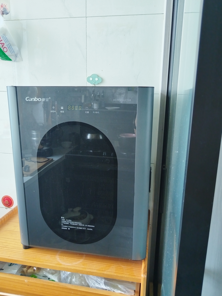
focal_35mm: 26
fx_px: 222
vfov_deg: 67.3
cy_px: 148
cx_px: 111
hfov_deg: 53.1
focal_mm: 4.95
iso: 2496
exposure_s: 1/100
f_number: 1.9
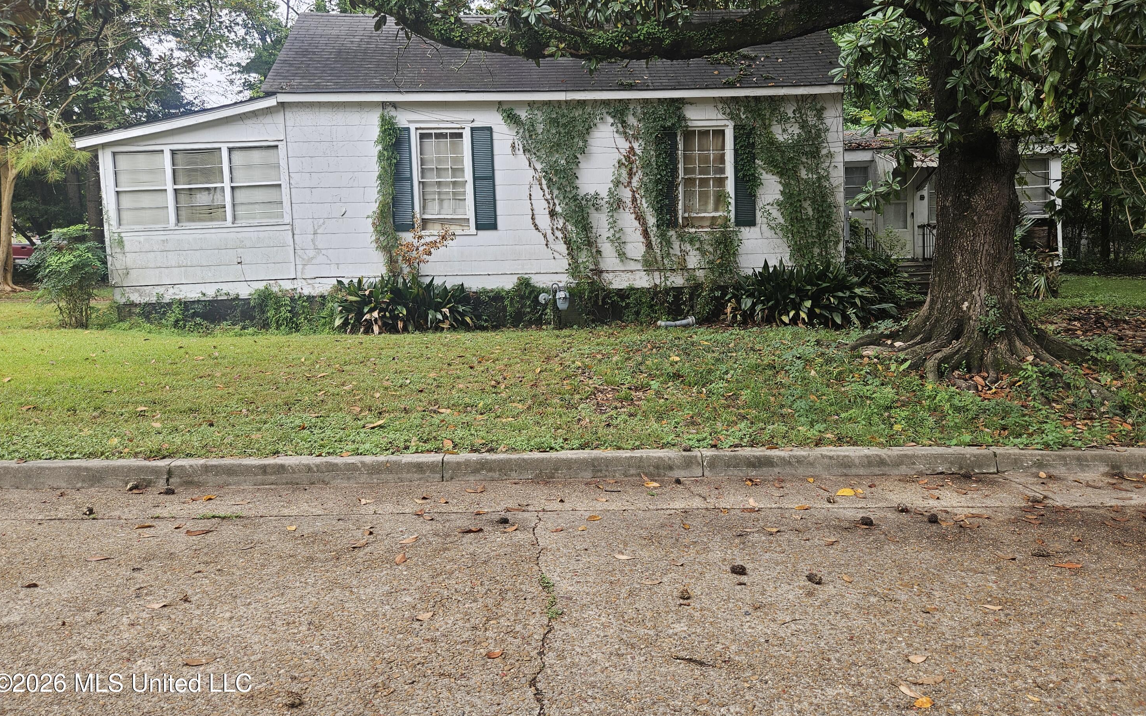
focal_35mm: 25
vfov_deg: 48.9
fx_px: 781
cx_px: 579
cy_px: 283
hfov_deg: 72.6
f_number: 1.8
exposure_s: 1/180
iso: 32
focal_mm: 5.4
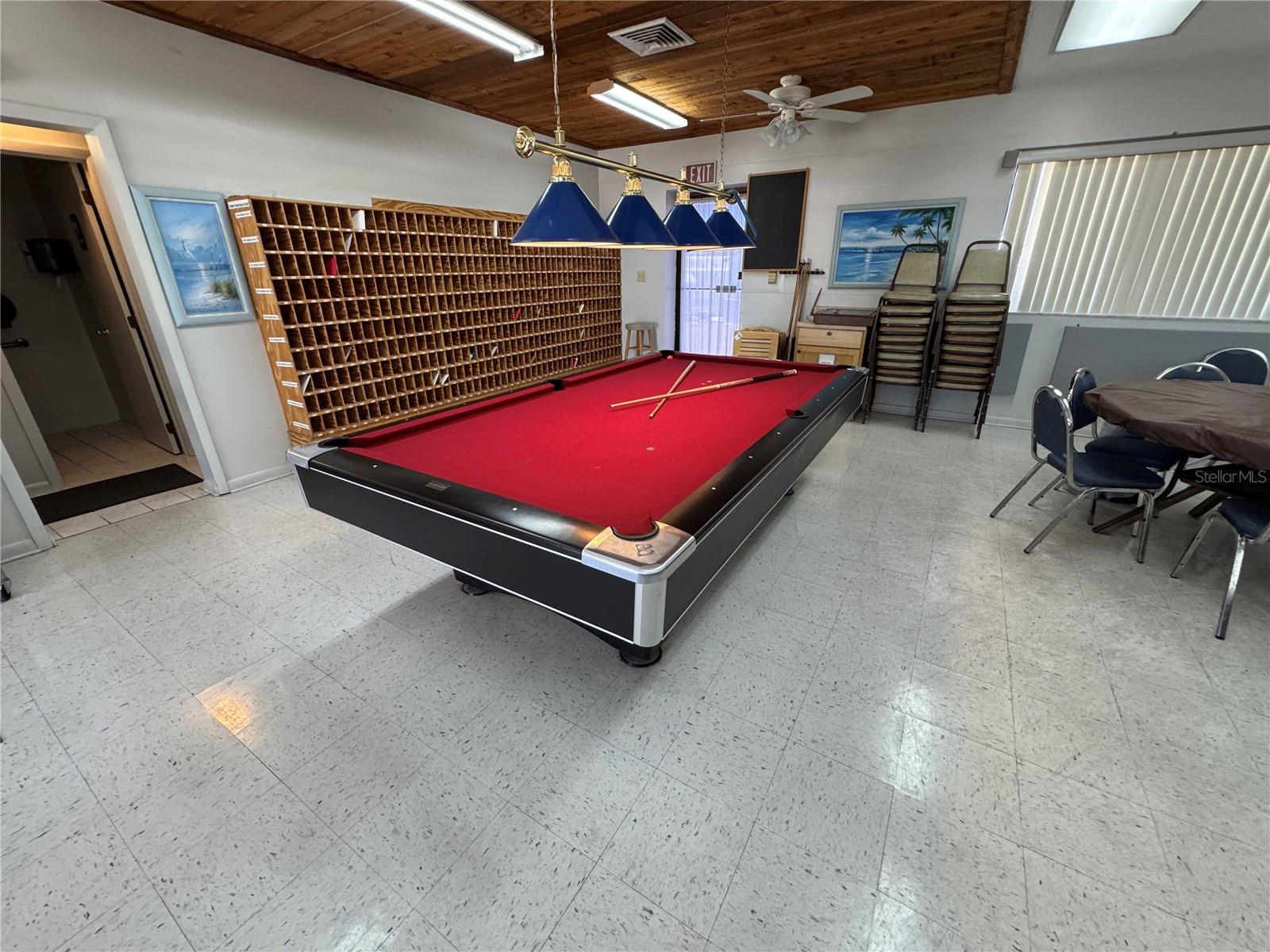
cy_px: 476
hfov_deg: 102.1
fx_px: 514
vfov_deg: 85.7
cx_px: 635
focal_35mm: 14
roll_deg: -0.2
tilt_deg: -22.8
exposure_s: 1/120
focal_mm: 2.22
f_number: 2.2
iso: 320
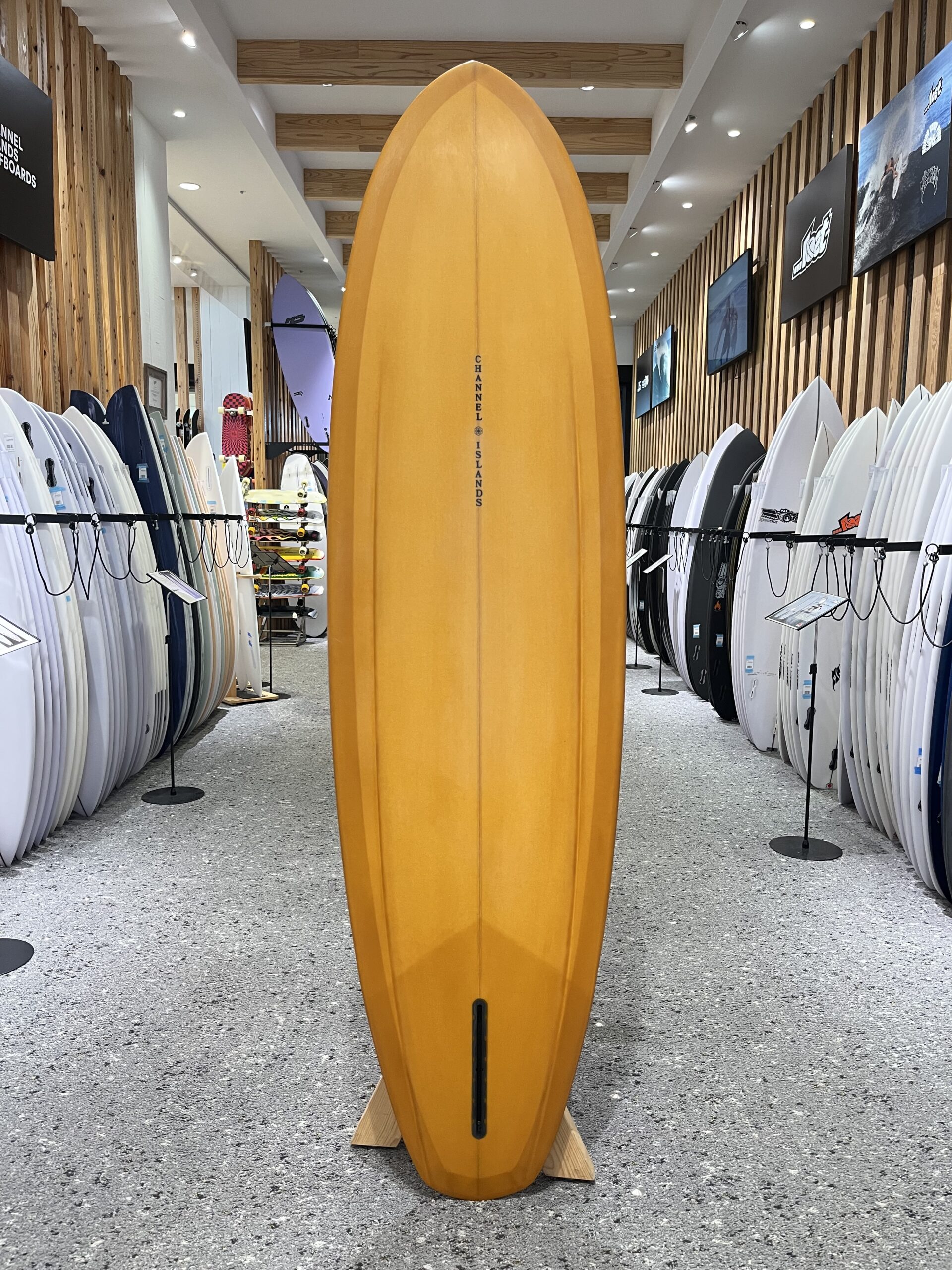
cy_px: 635
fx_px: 953
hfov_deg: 53.1
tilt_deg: -7.5
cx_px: 476
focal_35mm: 26
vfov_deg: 67.3
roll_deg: -0.7
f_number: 1.6
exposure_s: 1/60
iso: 125
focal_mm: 5.1
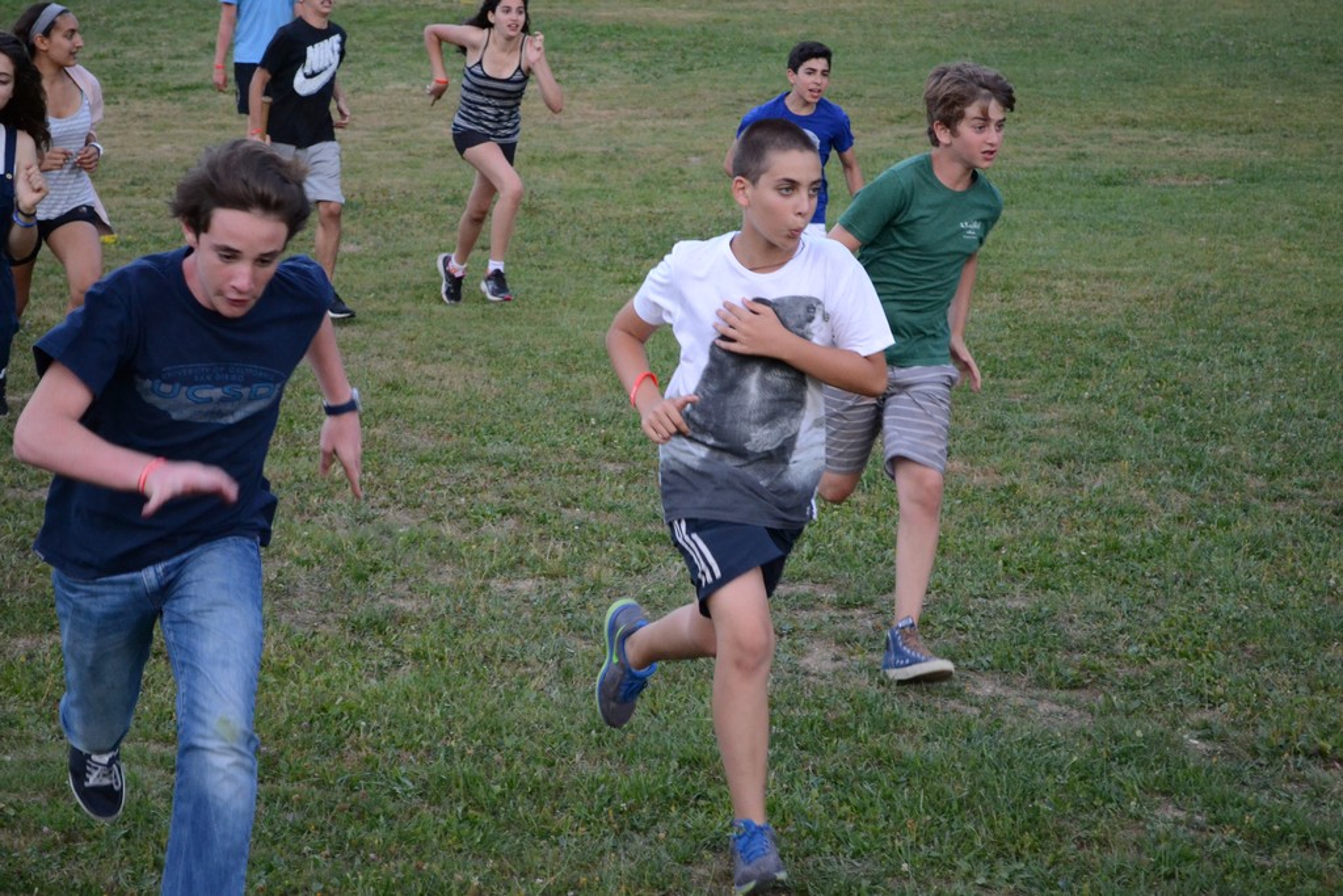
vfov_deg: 16.6
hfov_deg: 24.6
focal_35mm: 82
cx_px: 672
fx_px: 3078
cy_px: 448
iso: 1600
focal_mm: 55
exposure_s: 1/250
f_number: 5.6
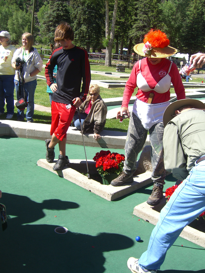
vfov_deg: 49.0
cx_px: 102
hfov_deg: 37.7
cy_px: 136
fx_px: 300
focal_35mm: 38
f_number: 2.8
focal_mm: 7.9
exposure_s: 1/800
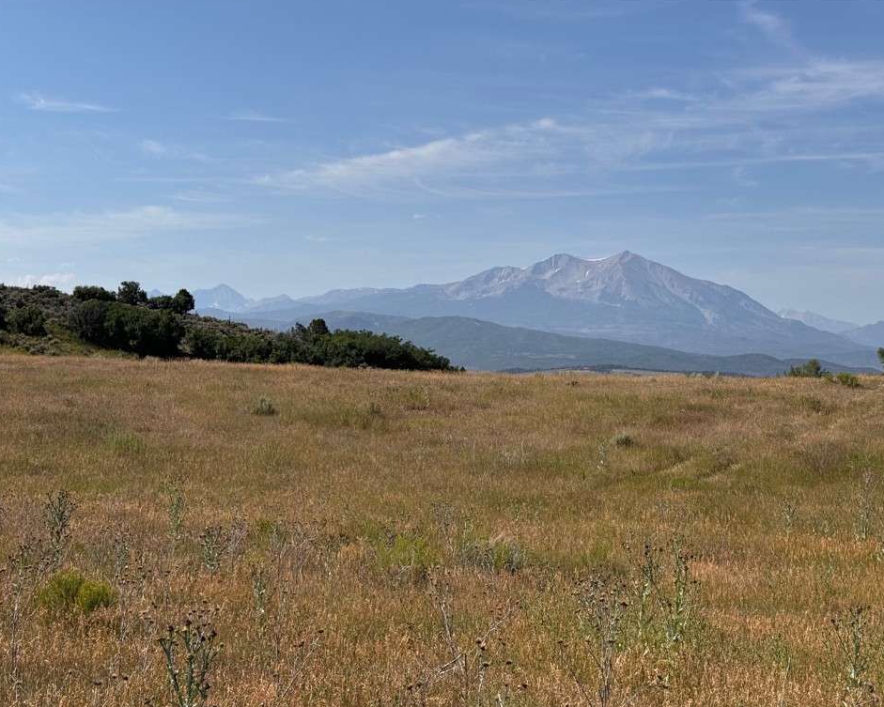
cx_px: 460
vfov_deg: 29.7
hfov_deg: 36.6
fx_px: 1334
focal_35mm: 51
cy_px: 355
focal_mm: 6.76
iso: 64
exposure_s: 1/6410
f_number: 1.78
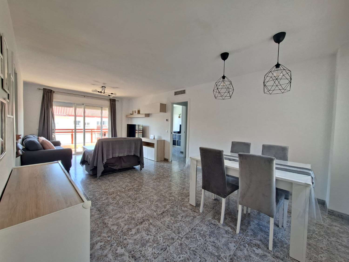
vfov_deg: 89.9
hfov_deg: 106.2
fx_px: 131
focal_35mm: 13
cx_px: 174
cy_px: 131
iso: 200
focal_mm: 1.74
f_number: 2.2
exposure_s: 1/33
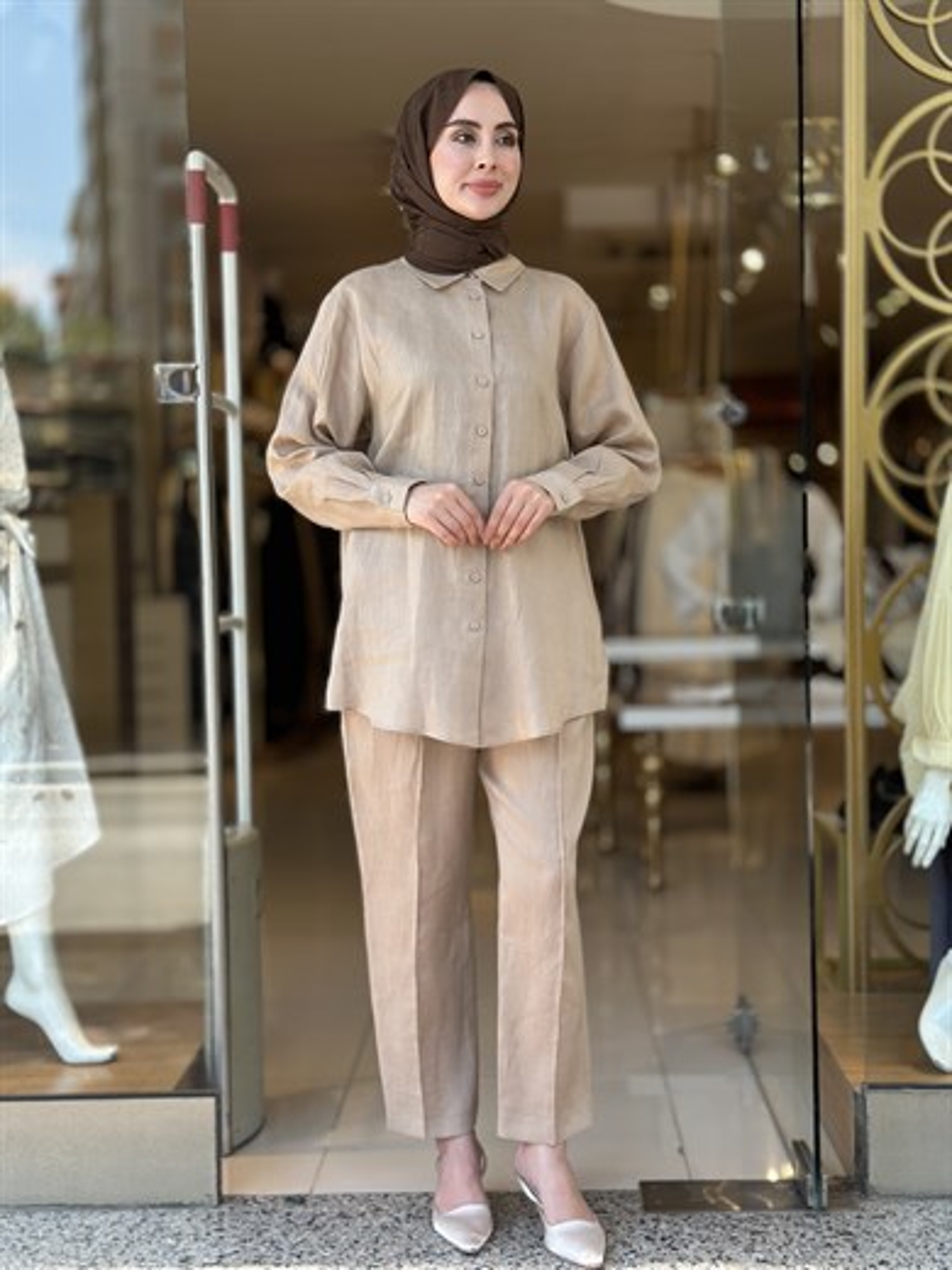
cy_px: 635
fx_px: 1760
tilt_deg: -2.3
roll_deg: +0.5
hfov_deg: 30.3
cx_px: 476
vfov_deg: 39.7
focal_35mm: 48
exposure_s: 1/471
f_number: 1.78
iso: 80
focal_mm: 6.86
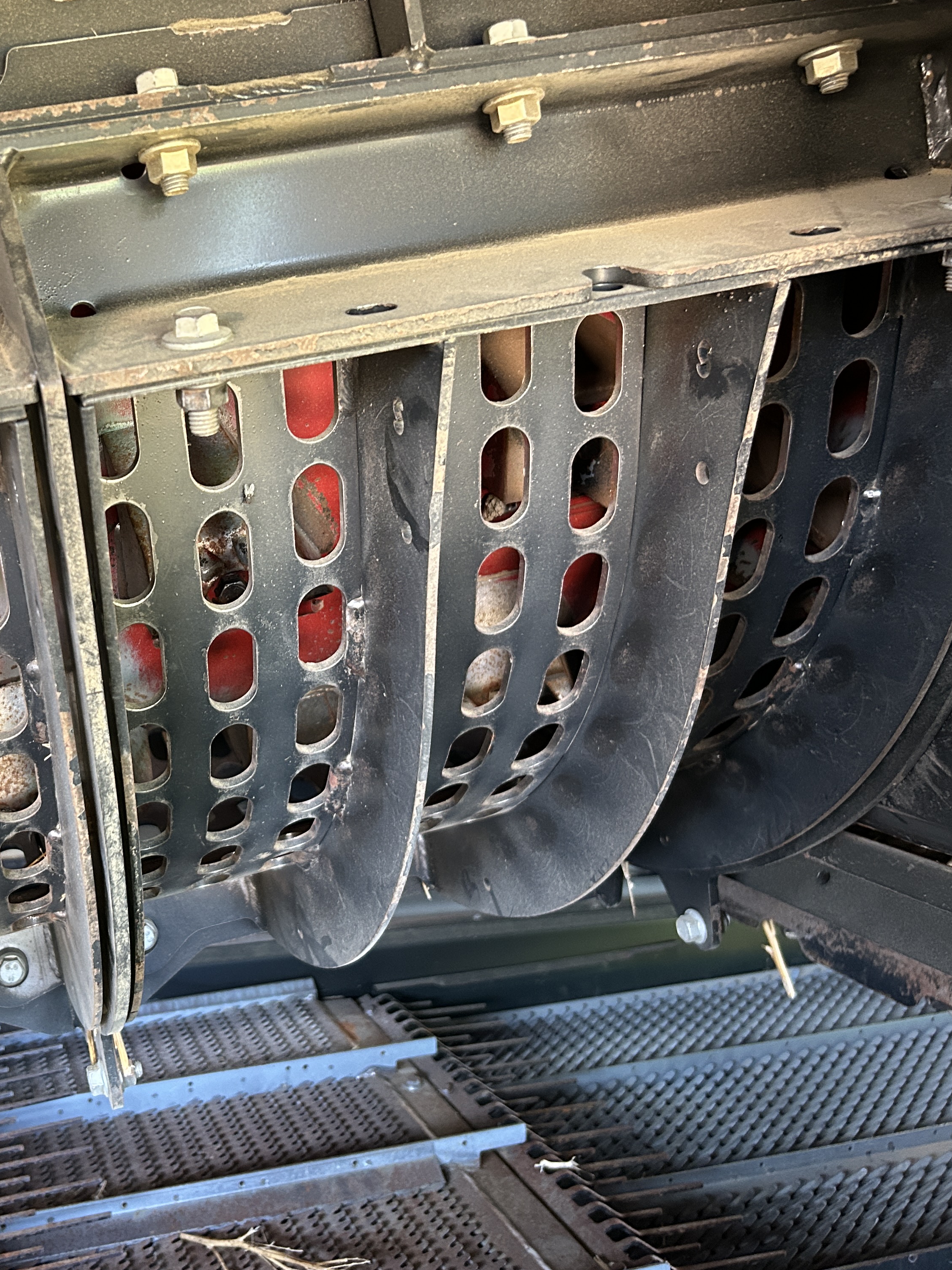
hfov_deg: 38.7
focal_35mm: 35
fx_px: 1284
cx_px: 155
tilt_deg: -4.4
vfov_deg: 52.6
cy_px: 639
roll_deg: -2.7
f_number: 1.5
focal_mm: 5.7
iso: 400
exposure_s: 1/60
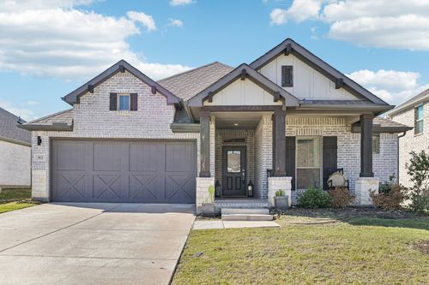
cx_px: 214
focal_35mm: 30
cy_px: 142
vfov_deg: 43.6
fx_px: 357
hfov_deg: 61.9
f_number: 8
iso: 400
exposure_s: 1/640
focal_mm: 30
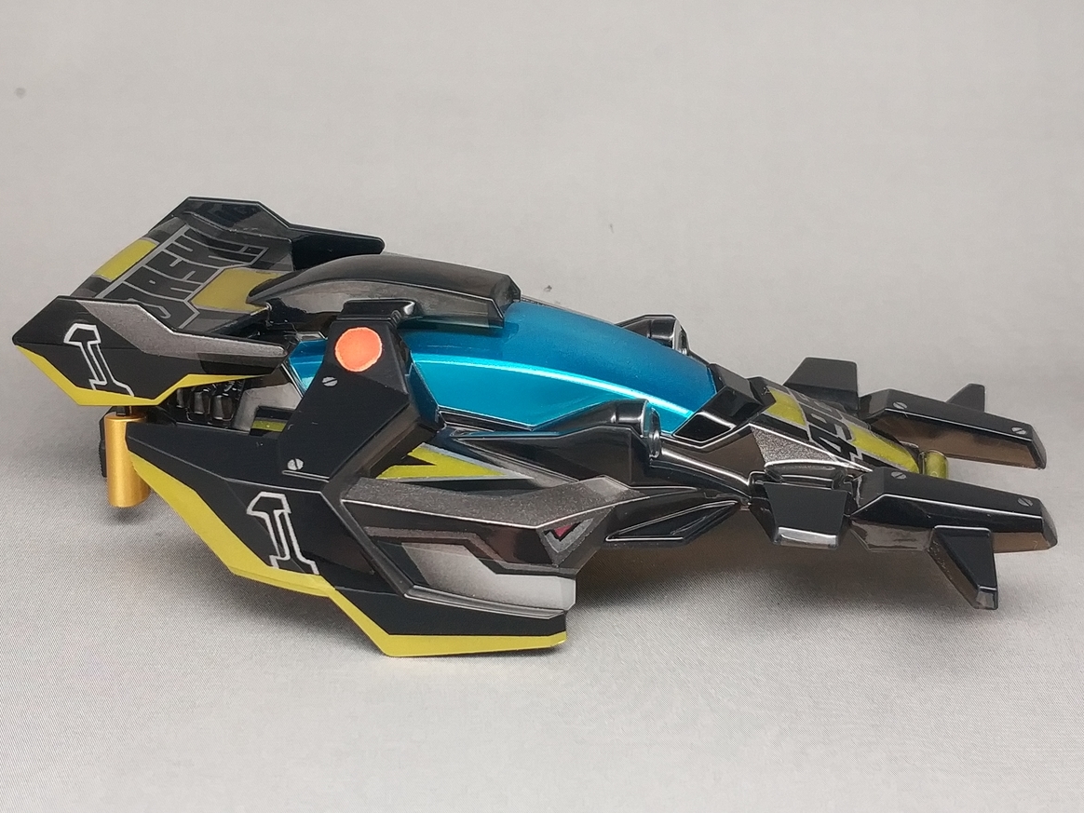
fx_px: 1033
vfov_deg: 42.9
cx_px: 535
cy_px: 399
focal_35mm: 33
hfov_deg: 55.4
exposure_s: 1/25
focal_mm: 4.5
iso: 212
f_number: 2
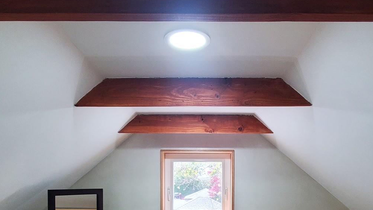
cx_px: 214
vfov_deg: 37.7
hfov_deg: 65.7
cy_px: 186
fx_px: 287
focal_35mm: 29
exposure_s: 1/60
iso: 200
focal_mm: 1.8
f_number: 2.2
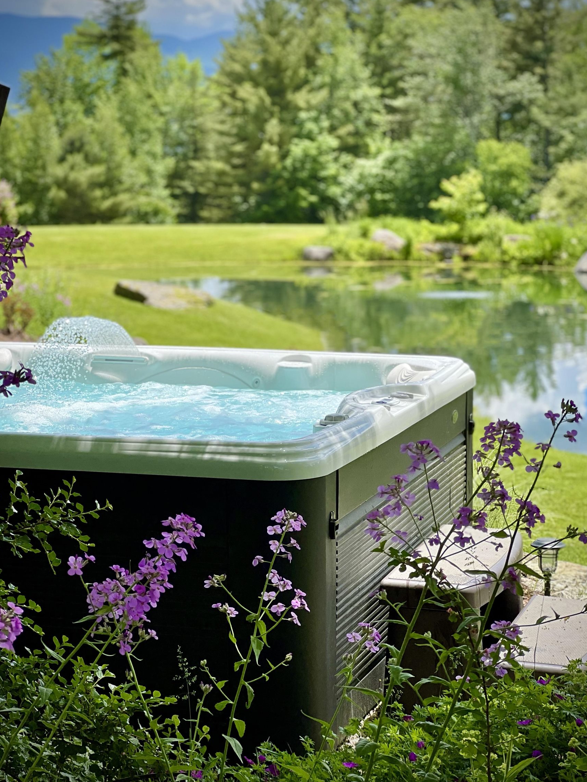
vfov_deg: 25.0
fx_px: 1764
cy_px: 392
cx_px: 296
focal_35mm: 78
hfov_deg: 18.9
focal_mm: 9
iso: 32
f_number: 2.8
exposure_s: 1/518
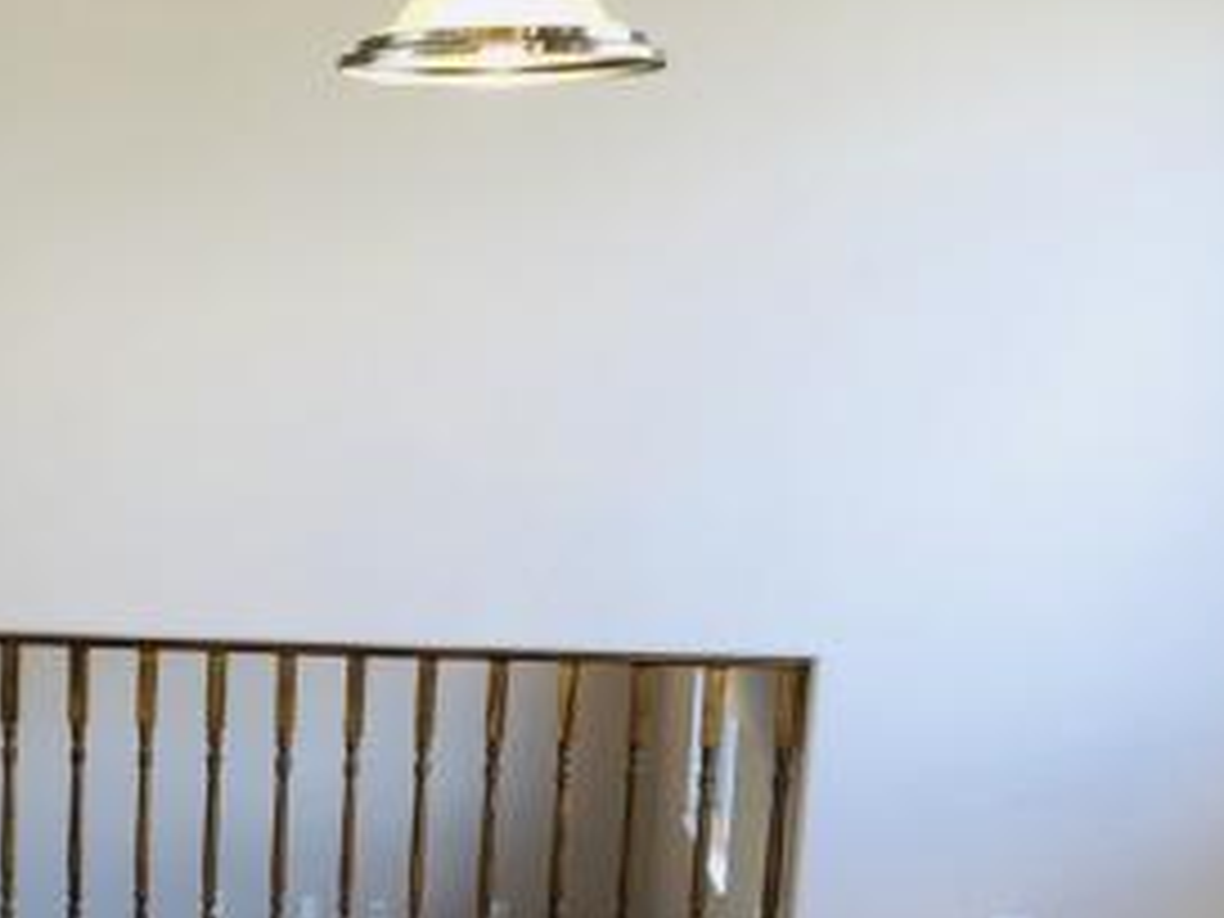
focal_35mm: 66
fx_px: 2334
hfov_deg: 28.6
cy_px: 819
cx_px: 198
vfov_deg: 21.8
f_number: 1.8
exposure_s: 1/120
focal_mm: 4
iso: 64
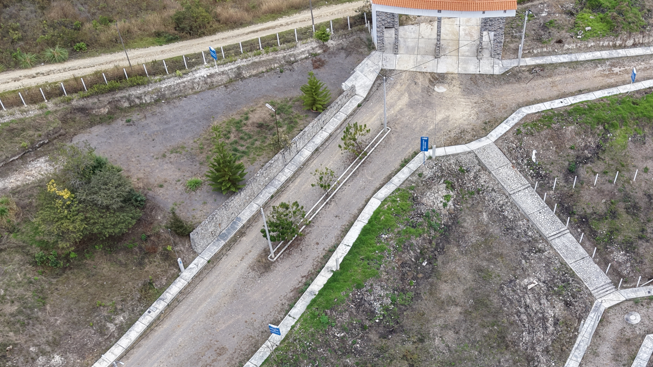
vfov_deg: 23.3
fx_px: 848
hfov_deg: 41.8
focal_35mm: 49
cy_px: 372
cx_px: 406
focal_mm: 8.67
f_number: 1.8
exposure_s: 1/1500
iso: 160
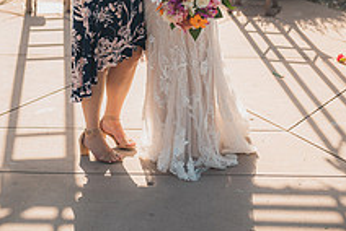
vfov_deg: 12.5
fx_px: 1020
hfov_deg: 19.2
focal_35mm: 106
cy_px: -85
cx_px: 152
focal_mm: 50
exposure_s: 1/1000
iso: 50
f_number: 2
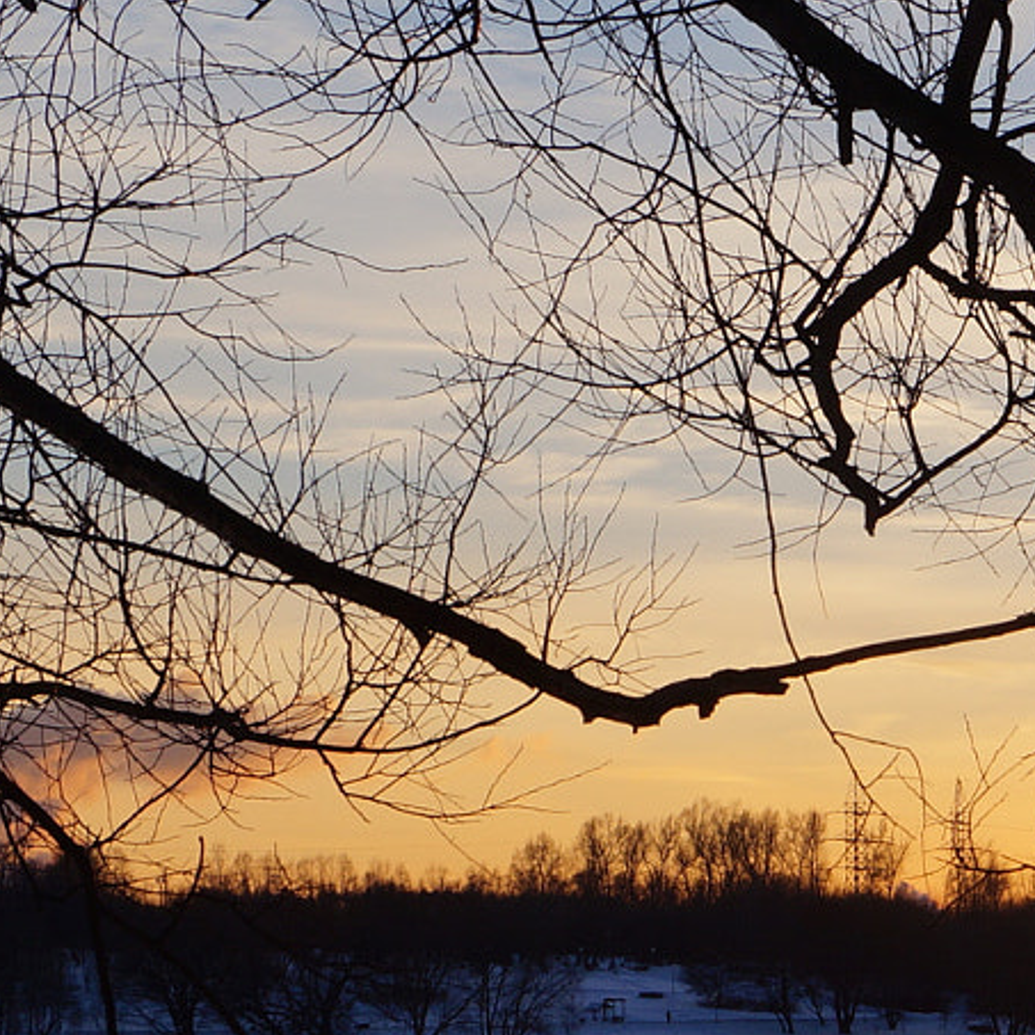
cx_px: 1138
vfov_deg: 14.8
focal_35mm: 117
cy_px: 918
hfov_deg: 14.6
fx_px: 3958
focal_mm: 26
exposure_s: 1/100
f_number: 11
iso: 100
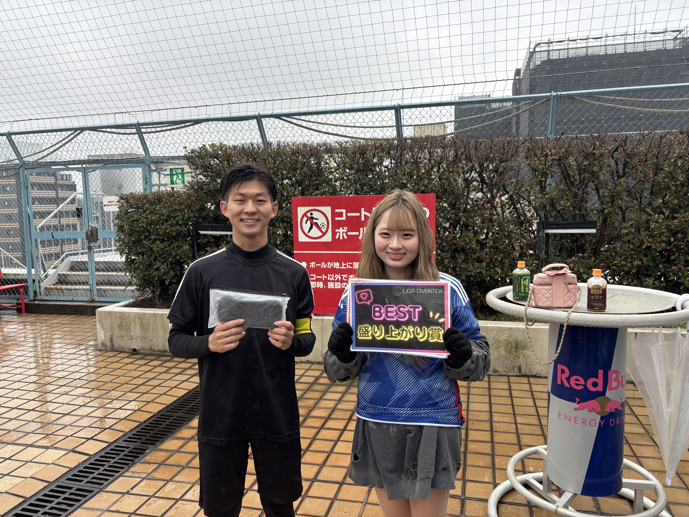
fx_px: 518
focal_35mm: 26
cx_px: 344
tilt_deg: -5.2
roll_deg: +2.0
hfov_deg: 67.3
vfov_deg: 53.1
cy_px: 258
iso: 50
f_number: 1.6
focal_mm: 5.96
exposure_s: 1/428
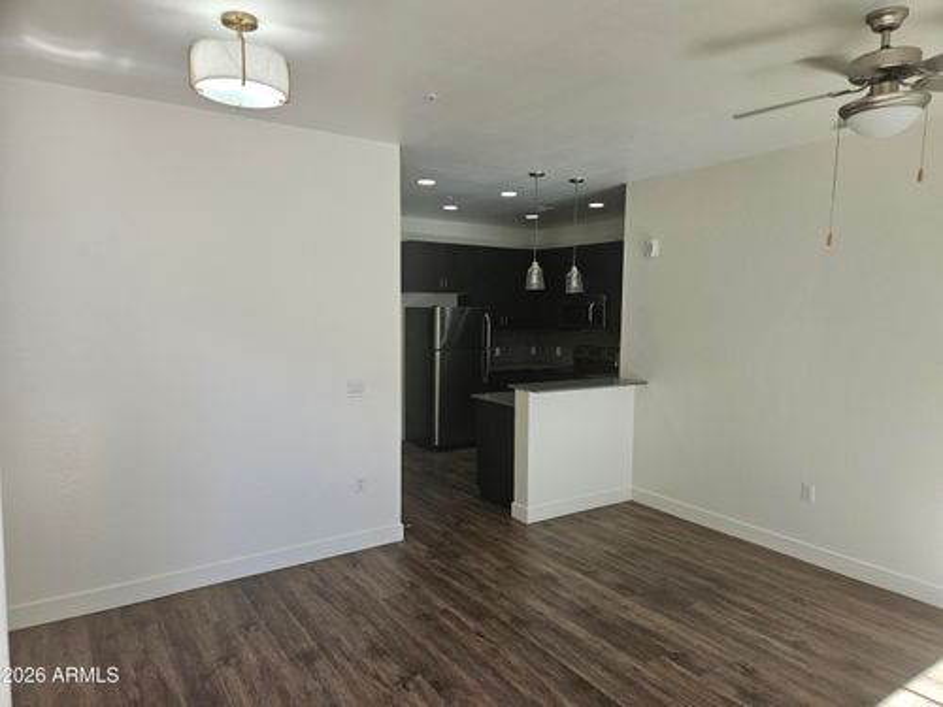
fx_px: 627
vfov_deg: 58.9
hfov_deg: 73.9
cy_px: 354
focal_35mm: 23
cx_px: 472
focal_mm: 5.4
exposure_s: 1/180
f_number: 1.8
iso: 64
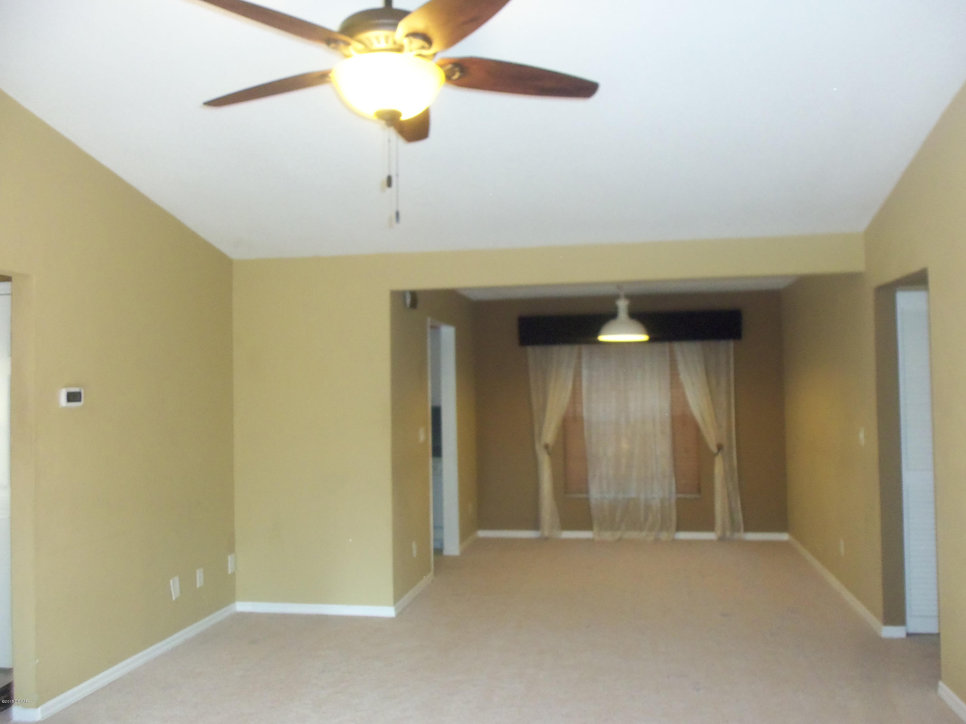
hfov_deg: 61.7
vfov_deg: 48.2
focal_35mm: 29
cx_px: 483
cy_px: 362
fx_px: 809
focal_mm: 5.2
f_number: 3.4
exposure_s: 1/30
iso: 250
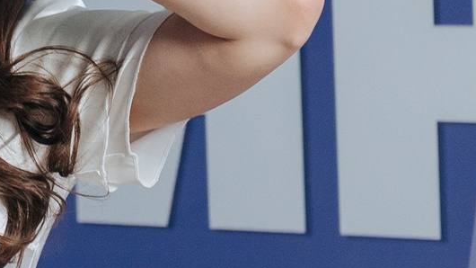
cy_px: 11
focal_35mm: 369
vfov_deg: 3.3
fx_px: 4657
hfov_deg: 5.8
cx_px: -261
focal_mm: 57
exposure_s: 1/160
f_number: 2.8
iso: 800
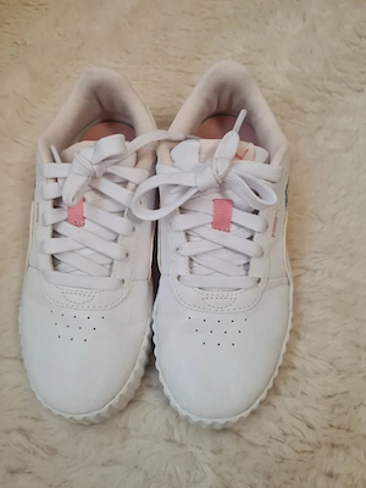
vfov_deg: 67.3
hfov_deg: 53.1
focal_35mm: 26
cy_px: 244
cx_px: 183
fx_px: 367
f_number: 1.8
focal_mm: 5.4
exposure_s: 1/50
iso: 250
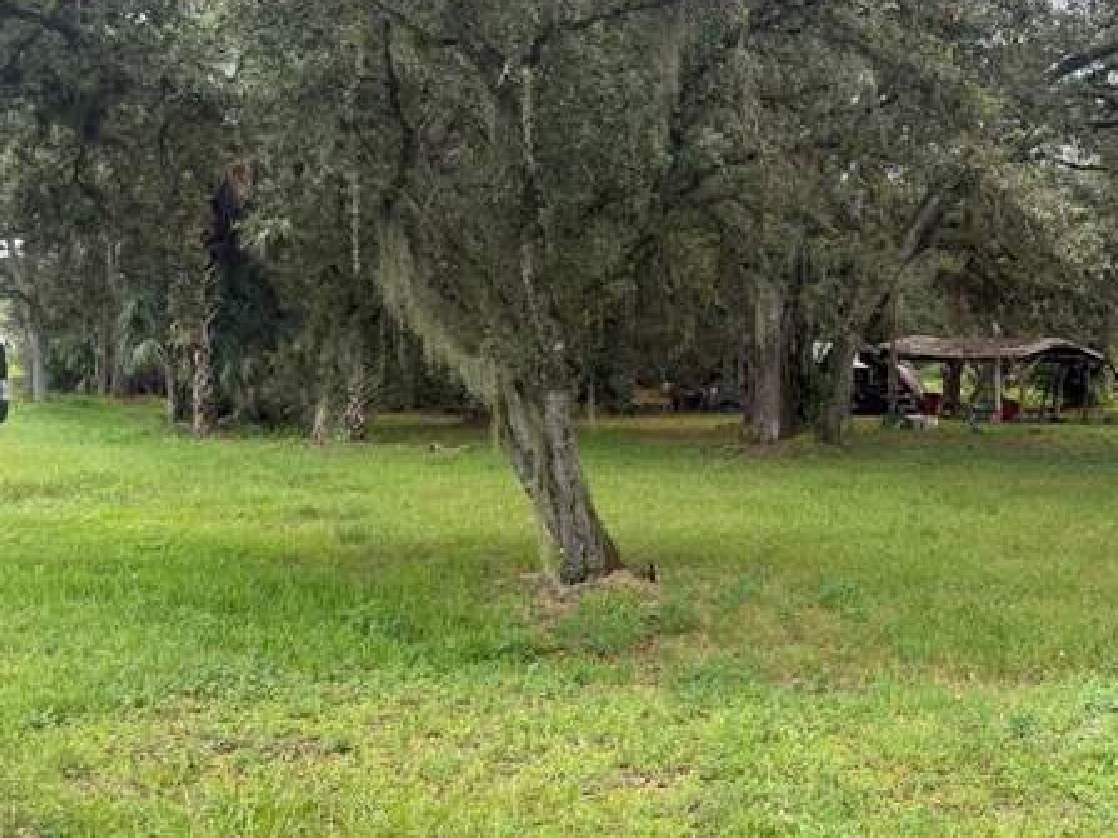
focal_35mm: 43
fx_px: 1388
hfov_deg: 41.9
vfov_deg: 33.5
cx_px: 900
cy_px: 355
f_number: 1.78
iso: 100
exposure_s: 1/708
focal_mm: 6.76
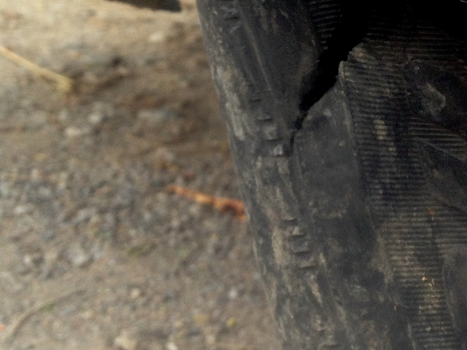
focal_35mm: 88
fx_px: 1187
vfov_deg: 16.6
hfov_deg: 21.9
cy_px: 57
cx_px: 383
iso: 64
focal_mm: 4.28
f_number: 2.4
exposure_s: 1/120
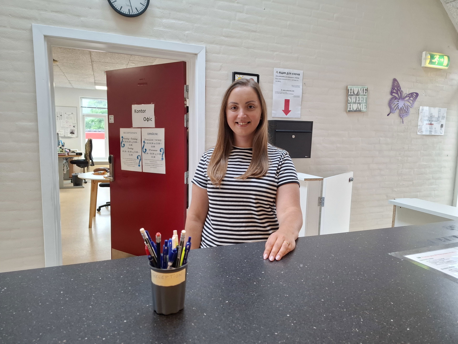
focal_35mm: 23
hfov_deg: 73.9
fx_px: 304
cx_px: 229
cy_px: 172
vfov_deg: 58.9
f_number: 1.8
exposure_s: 1/100
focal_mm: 5.54
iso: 250
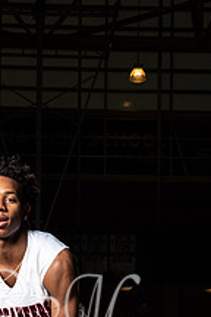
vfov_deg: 19.8
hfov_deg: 13.7
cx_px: 66
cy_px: 320
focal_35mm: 100
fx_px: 879
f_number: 14
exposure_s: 1/200
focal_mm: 48
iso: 320
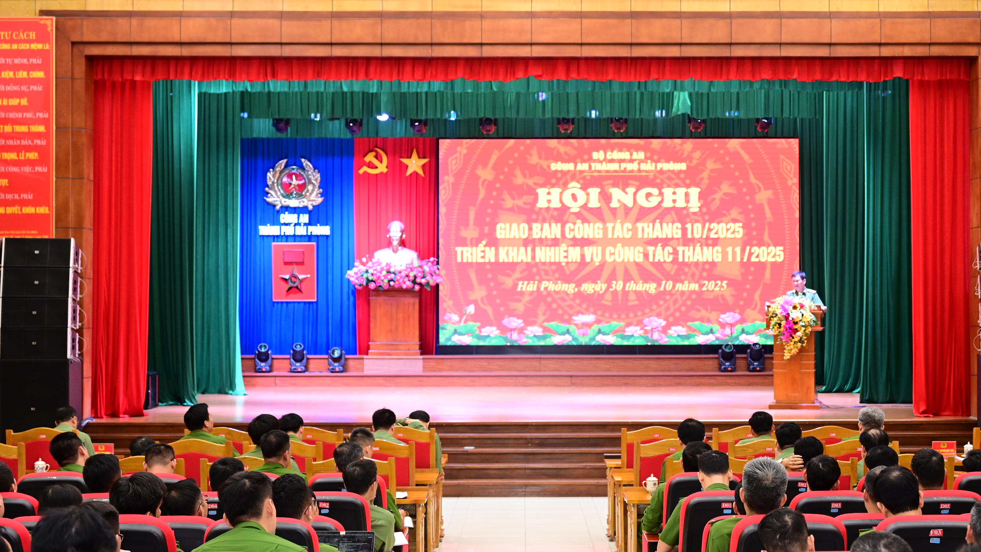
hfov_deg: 41.3
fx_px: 1301
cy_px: 305
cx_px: 539
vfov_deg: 23.9
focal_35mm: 50
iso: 2000
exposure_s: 1/100
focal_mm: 42
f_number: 4
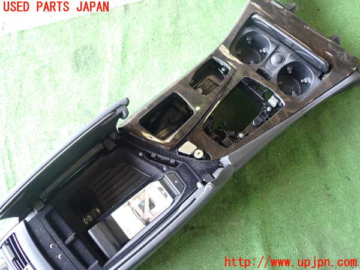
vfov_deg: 46.8
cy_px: 135
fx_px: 312
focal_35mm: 30
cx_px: 180
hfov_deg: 60.0
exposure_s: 1/30
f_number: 2.3
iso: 320
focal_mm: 5.4
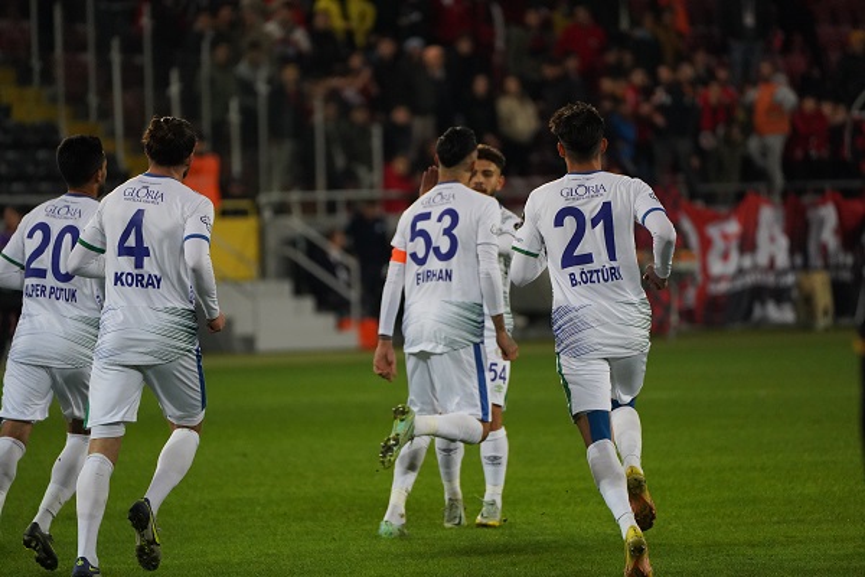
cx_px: 432
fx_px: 9610
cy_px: 288
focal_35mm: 400
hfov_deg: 5.2
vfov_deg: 3.4
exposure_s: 1/2000
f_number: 5.6
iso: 6400
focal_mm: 400
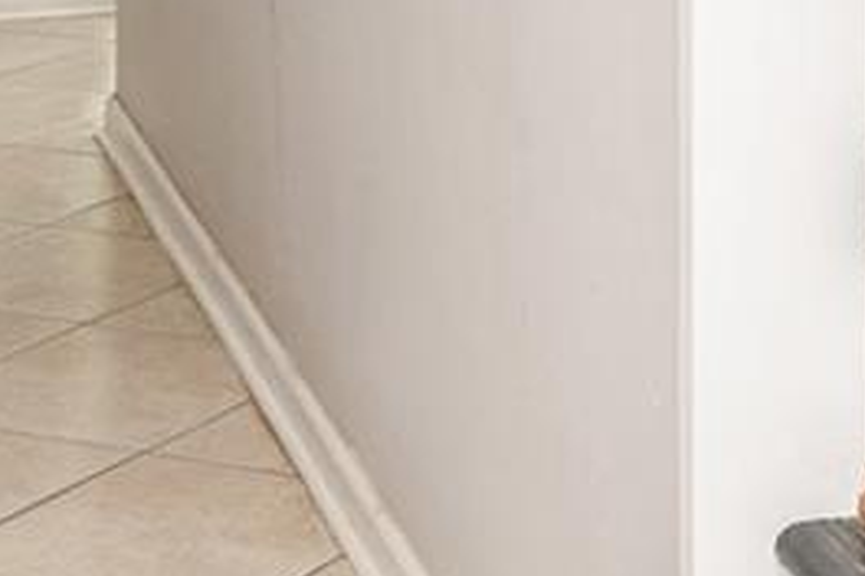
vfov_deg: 10.3
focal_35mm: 124
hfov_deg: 16.2
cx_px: 878
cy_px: -533
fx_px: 2979
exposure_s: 1/2.5
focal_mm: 16
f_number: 7.1
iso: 200
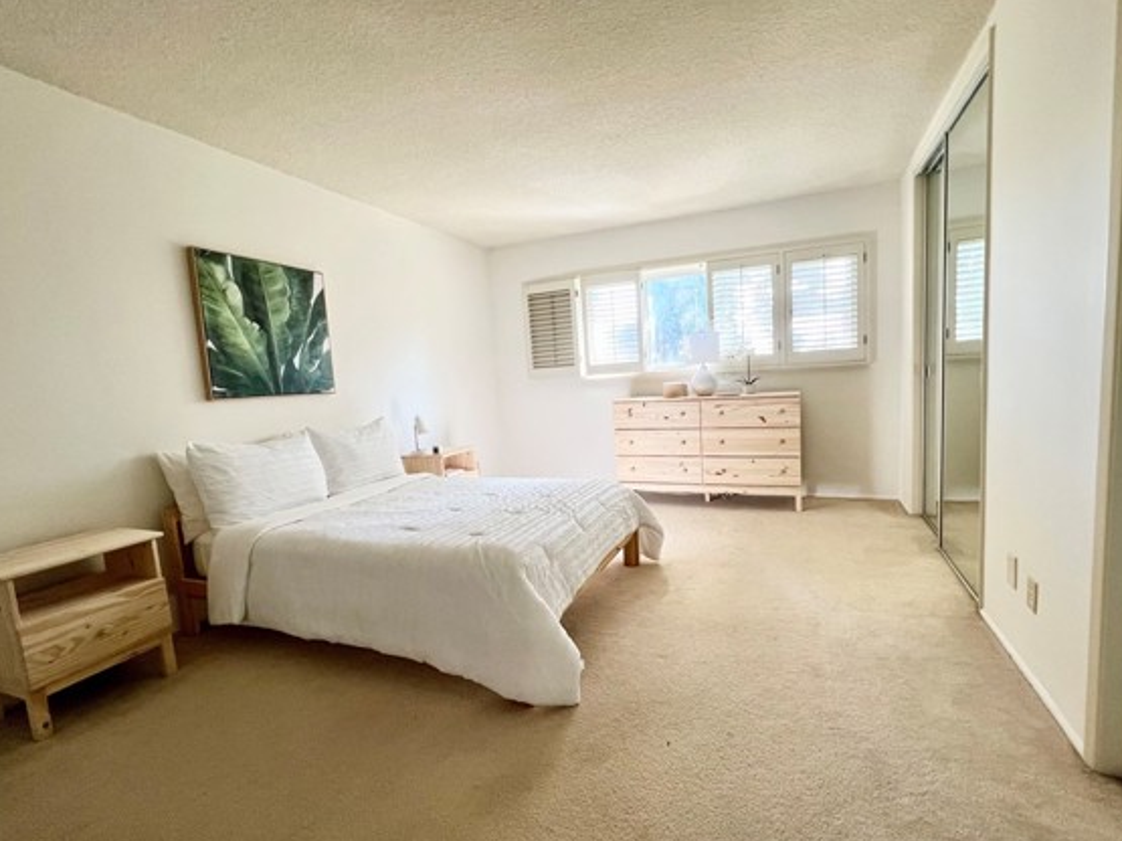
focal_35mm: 15
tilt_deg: -7.6
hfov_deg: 98.0
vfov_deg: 81.7
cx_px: 598
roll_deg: +3.8
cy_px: 437
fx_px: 486
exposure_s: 1/121
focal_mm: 1.57
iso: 250
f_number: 1.8
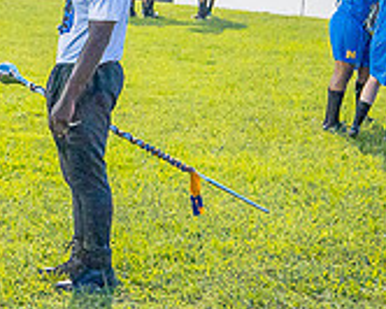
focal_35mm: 170
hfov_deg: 11.1
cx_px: -70
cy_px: 28
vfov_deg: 9.1
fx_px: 1943
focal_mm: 52
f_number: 4
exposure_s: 1/200
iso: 2000
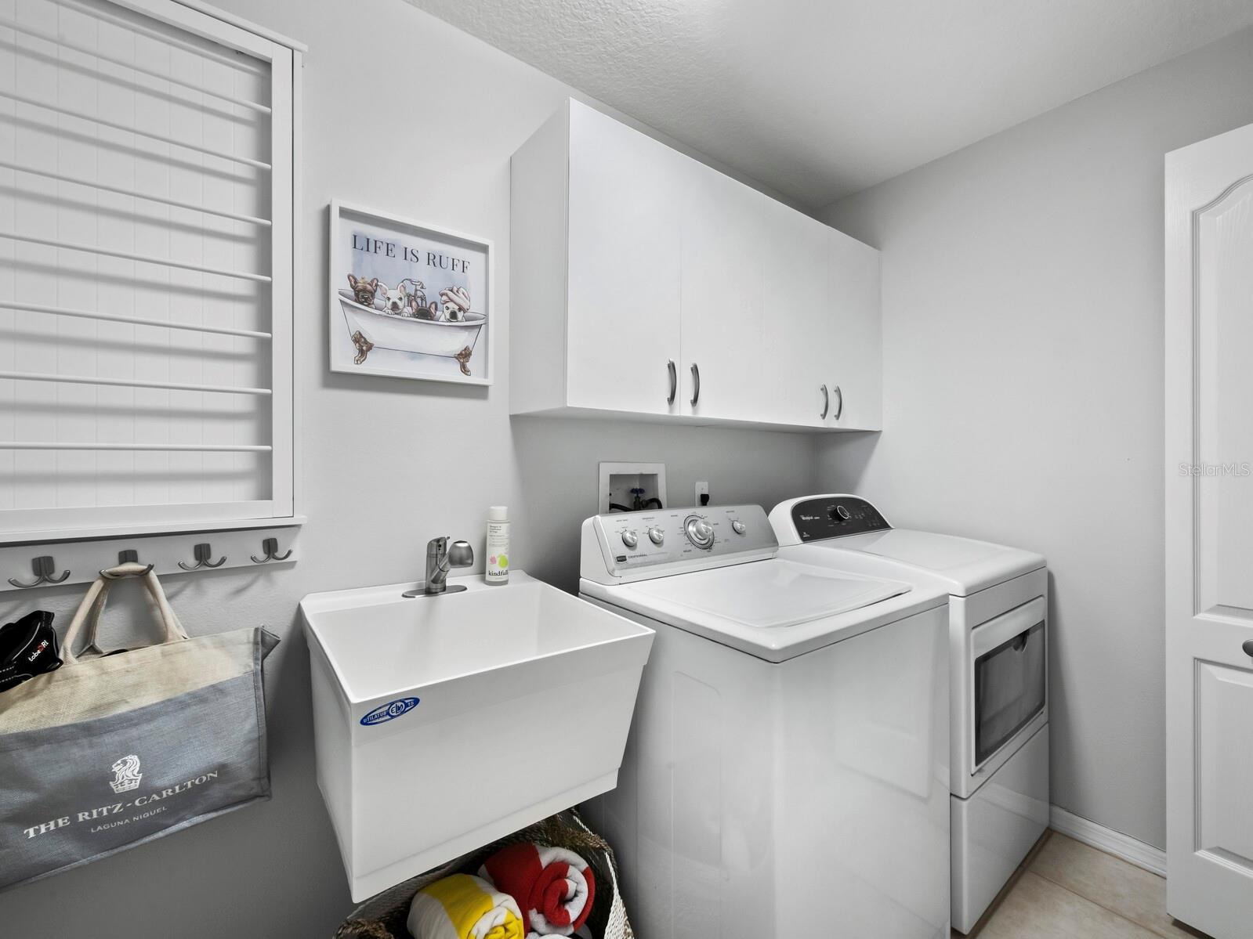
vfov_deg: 85.7
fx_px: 507
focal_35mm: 14
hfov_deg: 102.1
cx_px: 626
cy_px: 470
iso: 400
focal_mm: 7
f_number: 11
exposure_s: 1/1.67
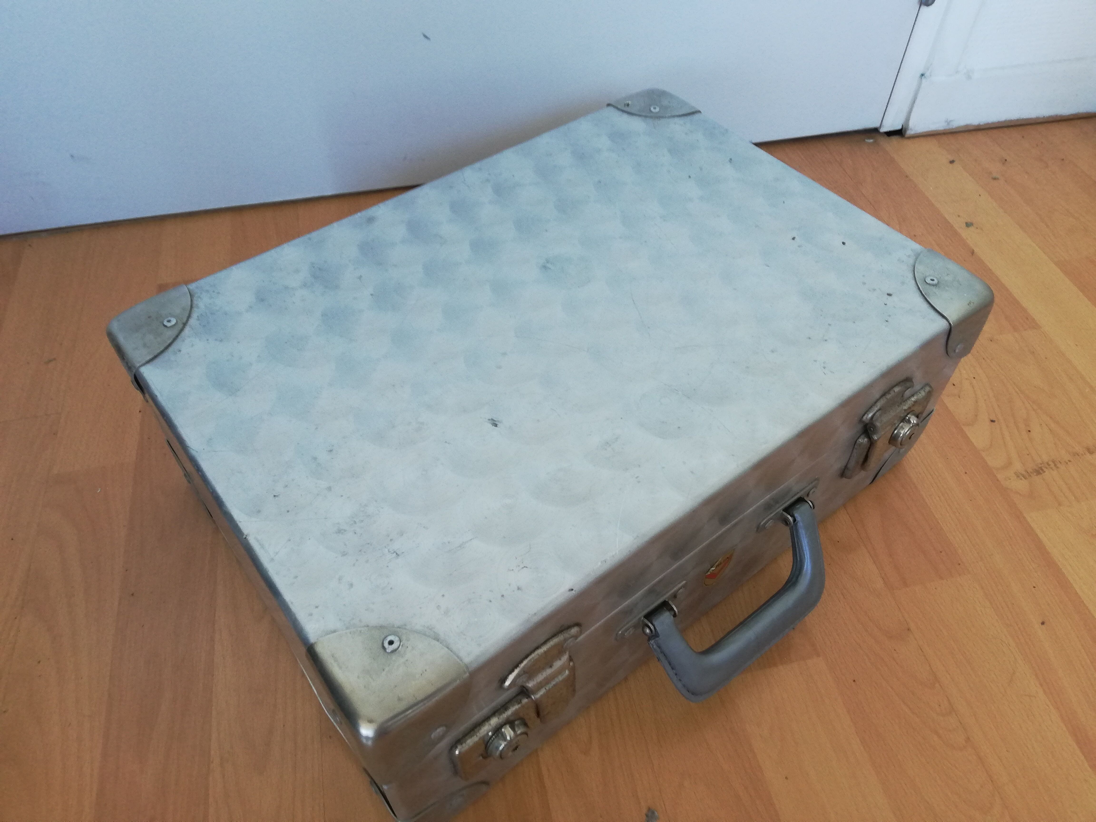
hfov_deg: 67.3
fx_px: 823
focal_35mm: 26
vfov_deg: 53.1
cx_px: 548
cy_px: 411
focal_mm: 3.81
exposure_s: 1/50
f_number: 2.2
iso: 200
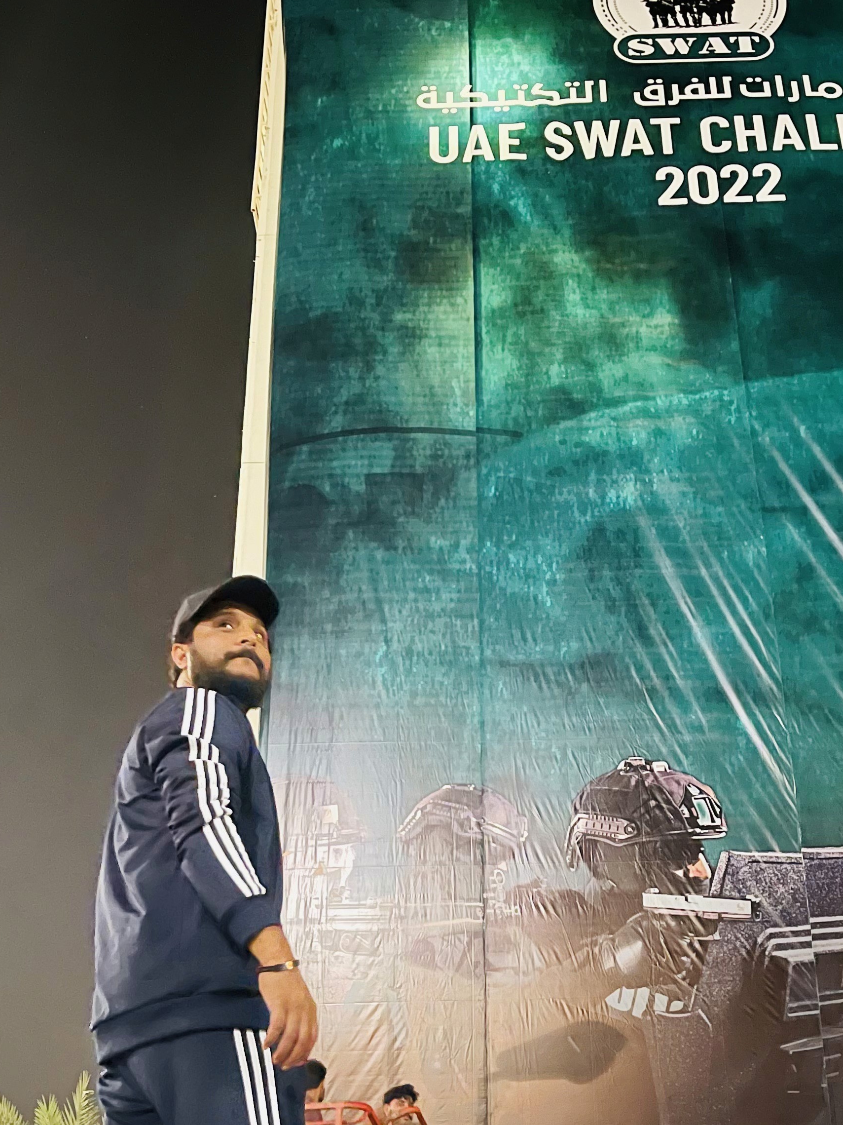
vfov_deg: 41.0
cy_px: 688
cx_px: 472
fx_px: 1494
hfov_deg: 31.5
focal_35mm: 46
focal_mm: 5.1
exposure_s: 1/10
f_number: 1.6
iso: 1600
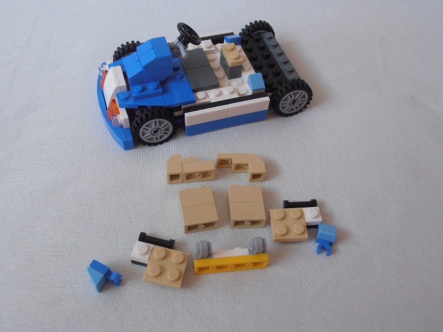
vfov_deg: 38.7
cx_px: 222
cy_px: 166
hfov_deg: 50.1
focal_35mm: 37
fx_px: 474
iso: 80
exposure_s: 1/50
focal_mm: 6.61
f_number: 3.9
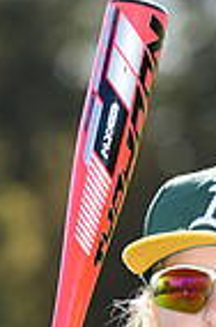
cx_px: 272
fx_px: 6113
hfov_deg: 2.0
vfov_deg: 3.1
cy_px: 431
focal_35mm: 676
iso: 125
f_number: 4.5
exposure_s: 1/320
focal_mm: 165
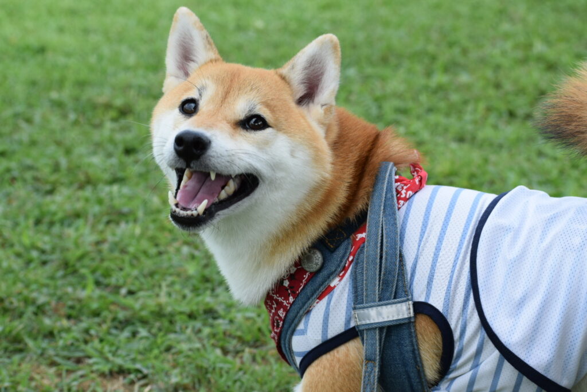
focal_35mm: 105
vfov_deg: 13.0
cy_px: 196
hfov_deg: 19.5
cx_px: 294
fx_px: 1712
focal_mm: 70
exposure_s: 1/250
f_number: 8
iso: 200
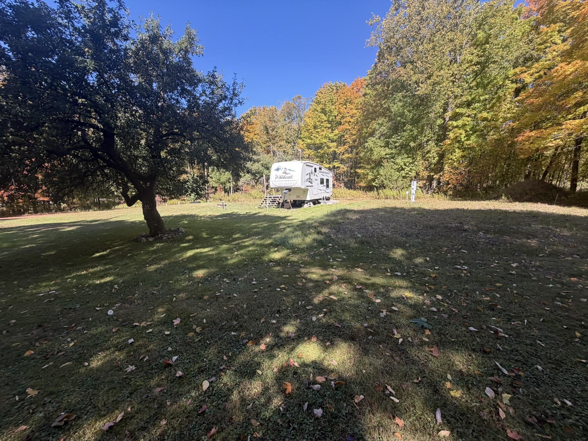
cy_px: 220
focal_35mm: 14
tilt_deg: -8.7
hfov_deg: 102.1
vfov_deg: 85.7
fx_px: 238
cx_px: 294
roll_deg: +0.8
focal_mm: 2.22
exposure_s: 1/359
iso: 50
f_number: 2.2
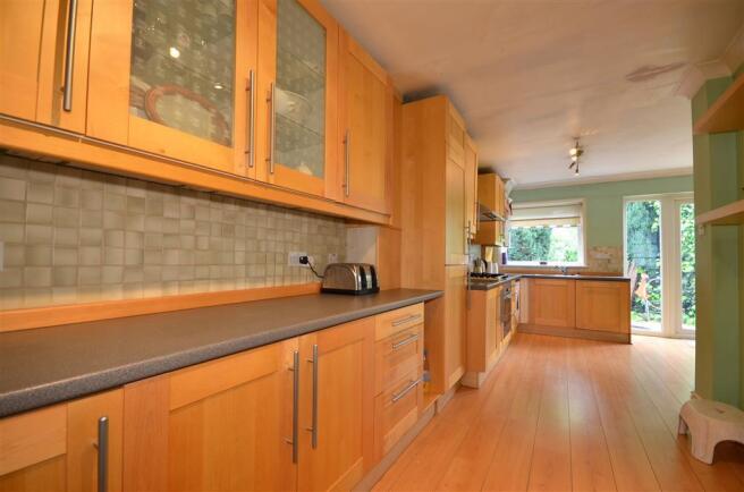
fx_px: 309
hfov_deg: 100.5
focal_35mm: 15
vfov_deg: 77.0
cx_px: 372
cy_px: 246
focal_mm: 10
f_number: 11
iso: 320
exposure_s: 1/5
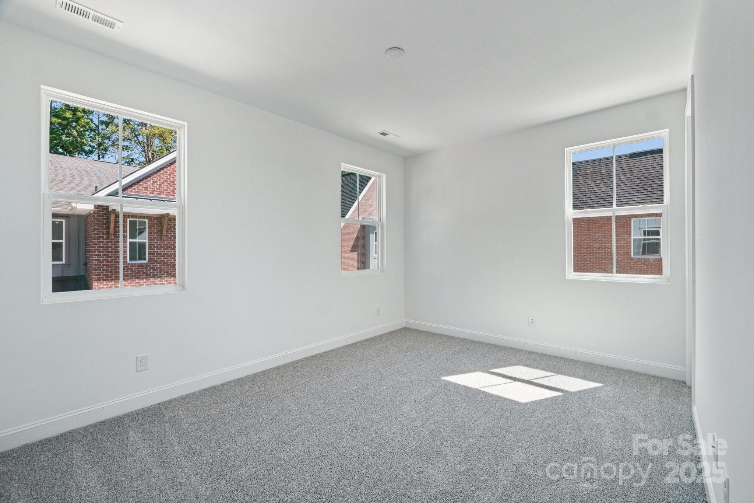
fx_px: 314
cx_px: 377
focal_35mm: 15
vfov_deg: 77.3
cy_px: 252
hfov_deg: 100.4
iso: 160
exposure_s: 1/30
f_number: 8
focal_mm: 10
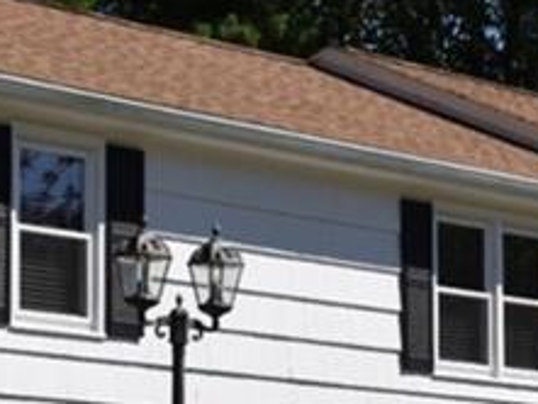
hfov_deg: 9.1
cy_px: 260
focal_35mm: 214
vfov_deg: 6.9
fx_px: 3328
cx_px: 689
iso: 100
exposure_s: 1/200
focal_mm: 32
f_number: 11
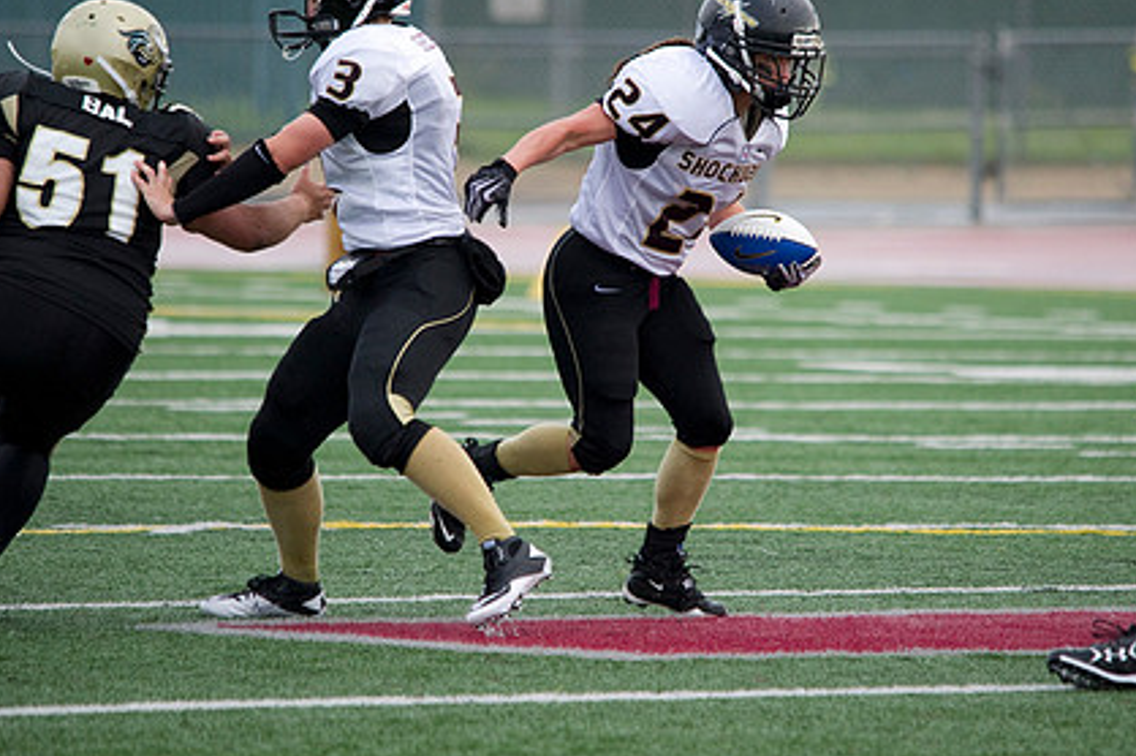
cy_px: 272
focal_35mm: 555
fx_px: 17499
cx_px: 614
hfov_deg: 3.7
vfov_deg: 2.5
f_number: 6.3
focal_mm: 400
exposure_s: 1/1000
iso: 2200
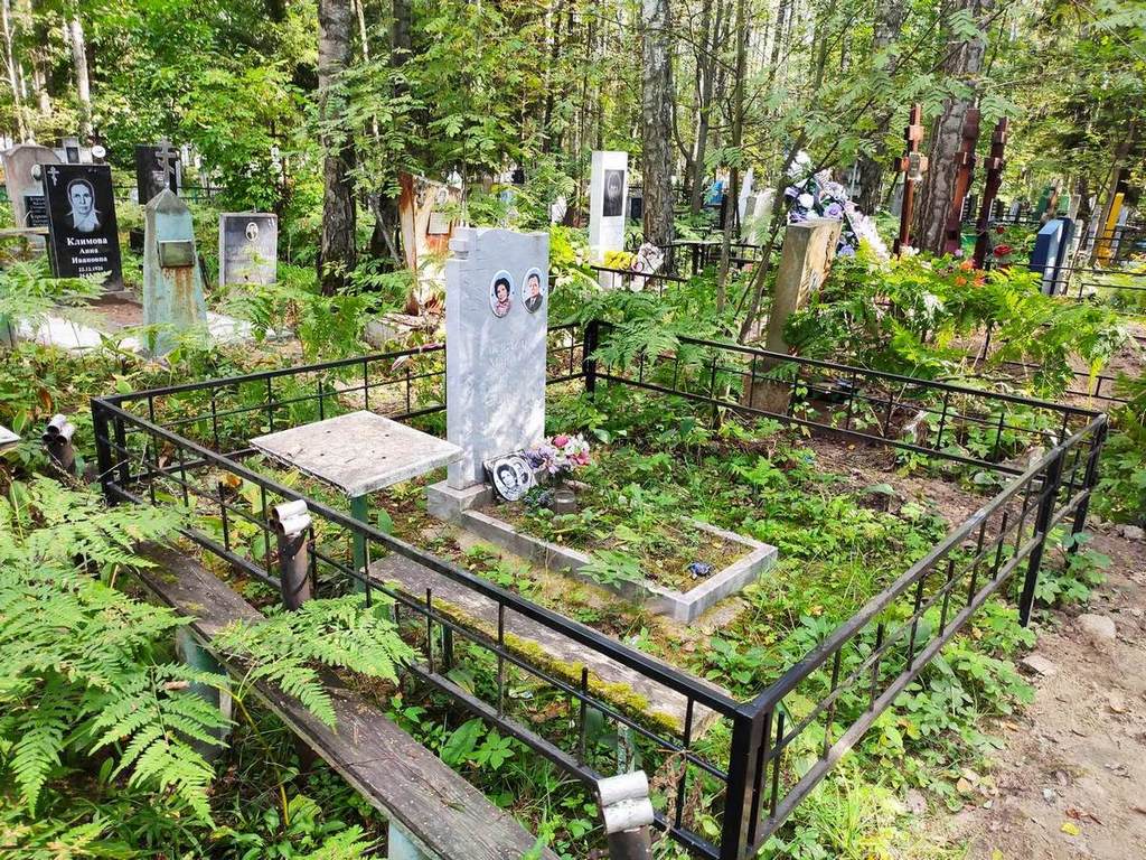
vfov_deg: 53.1
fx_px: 861
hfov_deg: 67.3
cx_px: 573
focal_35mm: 26
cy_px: 430
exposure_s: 1/120
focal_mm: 4.77
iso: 200
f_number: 1.75
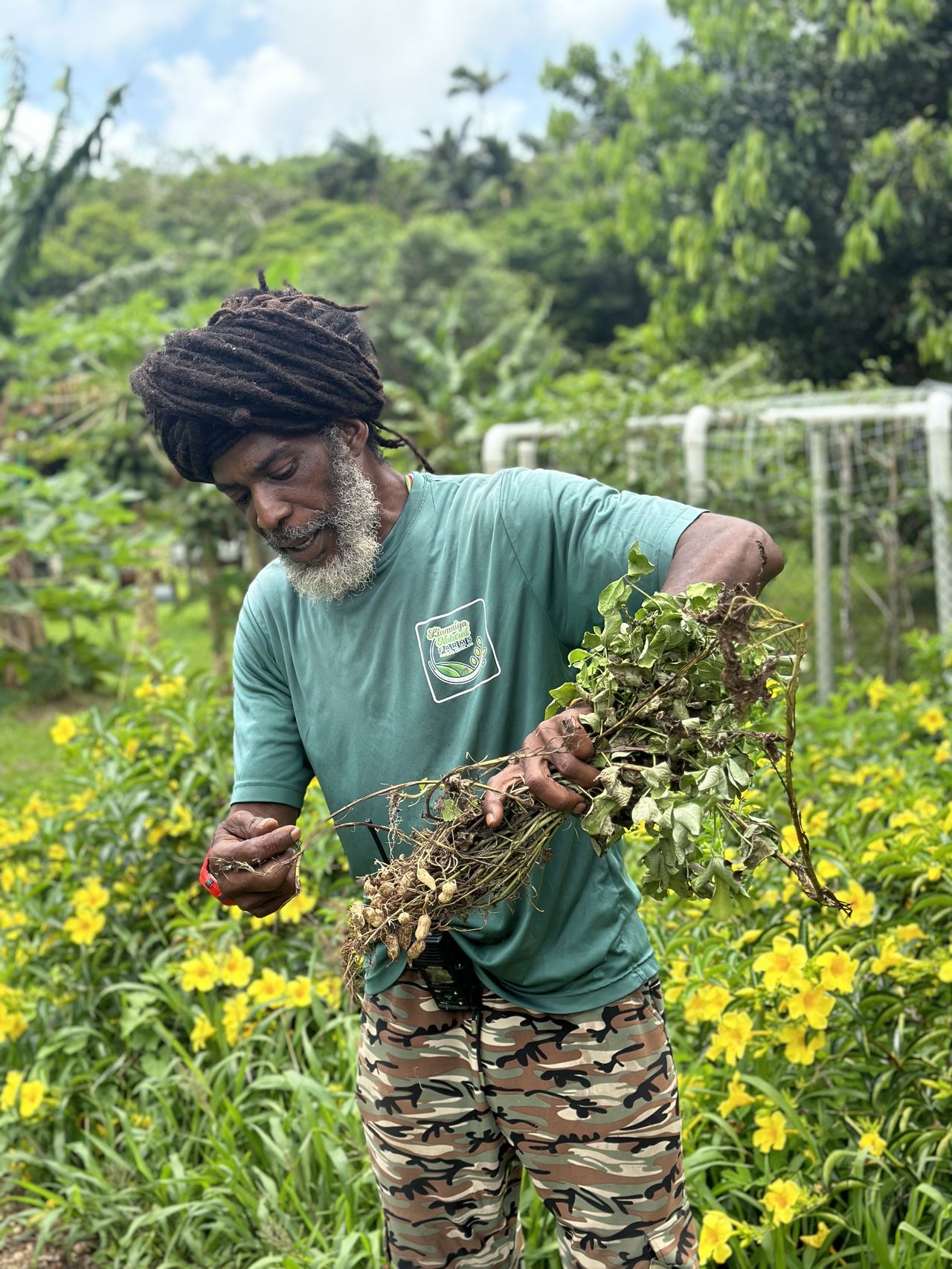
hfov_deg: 30.3
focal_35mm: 48
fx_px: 1760
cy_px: 634
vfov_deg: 39.7
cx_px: 476
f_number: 1.78
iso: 80
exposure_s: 1/1242
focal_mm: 6.86
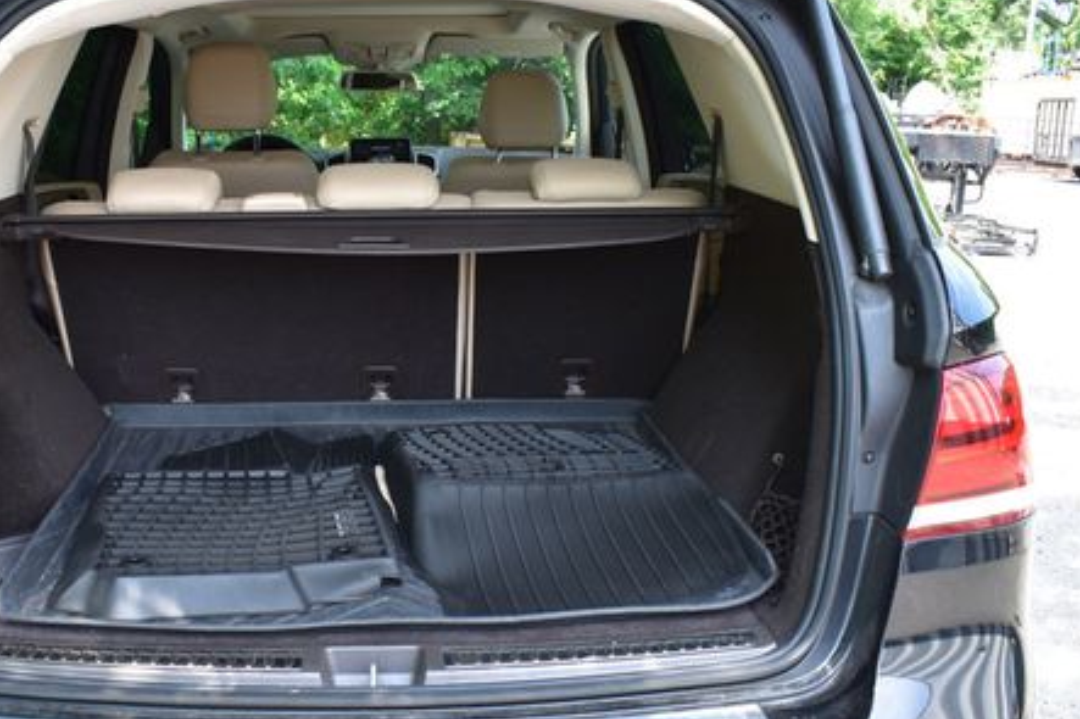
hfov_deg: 49.1
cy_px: 405
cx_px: 410
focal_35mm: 39
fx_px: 1170
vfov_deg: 34.1
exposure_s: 1/60
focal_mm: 18
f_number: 8
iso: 400
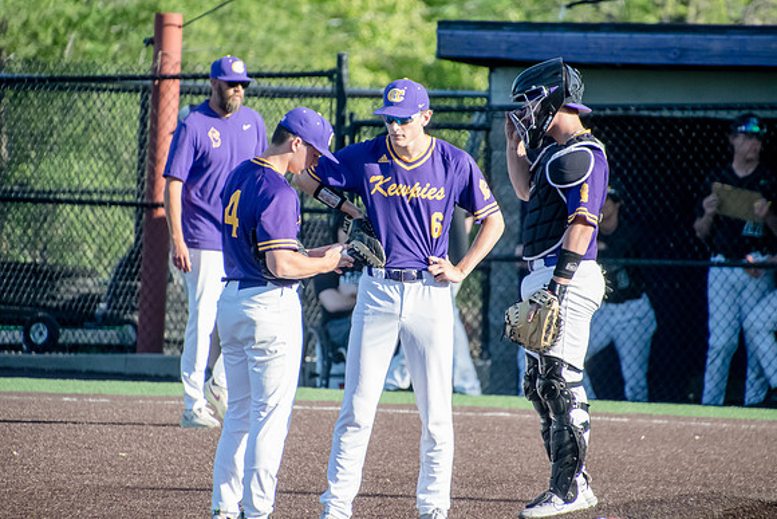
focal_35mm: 600
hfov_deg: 3.4
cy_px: 260
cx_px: 388
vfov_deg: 2.3
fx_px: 12952
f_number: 6.3
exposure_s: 1/2000
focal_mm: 400
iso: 2500
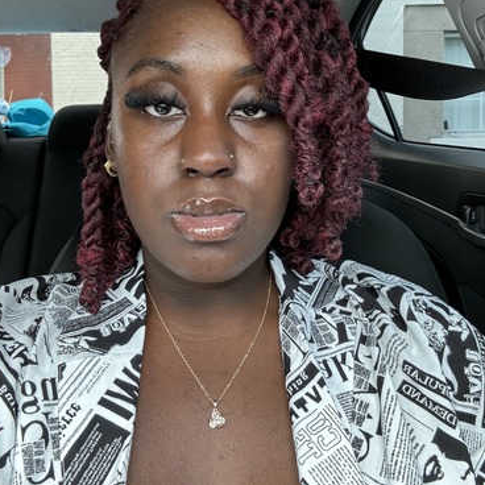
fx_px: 571
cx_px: 239
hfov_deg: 46.0
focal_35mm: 36
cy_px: 158
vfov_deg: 45.3
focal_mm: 2.69
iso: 125
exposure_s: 1/60
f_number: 1.9
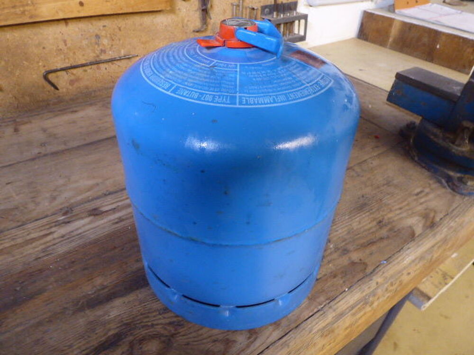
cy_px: 178
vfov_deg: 54.9
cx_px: 237
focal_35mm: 25
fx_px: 342
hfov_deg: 69.4
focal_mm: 4.3
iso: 400
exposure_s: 1/13
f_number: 3.3
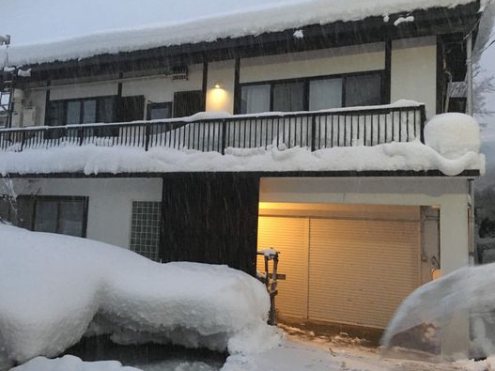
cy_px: 178
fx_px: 472
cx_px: 229
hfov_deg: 55.3
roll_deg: -3.0
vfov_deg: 42.9
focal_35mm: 33
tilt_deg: +4.4
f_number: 2.2
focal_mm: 4.15
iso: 500
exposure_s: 1/15
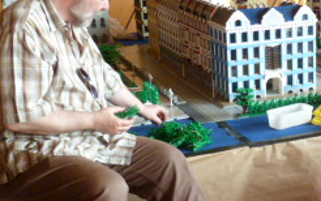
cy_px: 110
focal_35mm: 80
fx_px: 700
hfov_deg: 24.4
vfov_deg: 16.3
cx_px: 337
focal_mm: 4.7
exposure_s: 1/15
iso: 400
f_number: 3.4
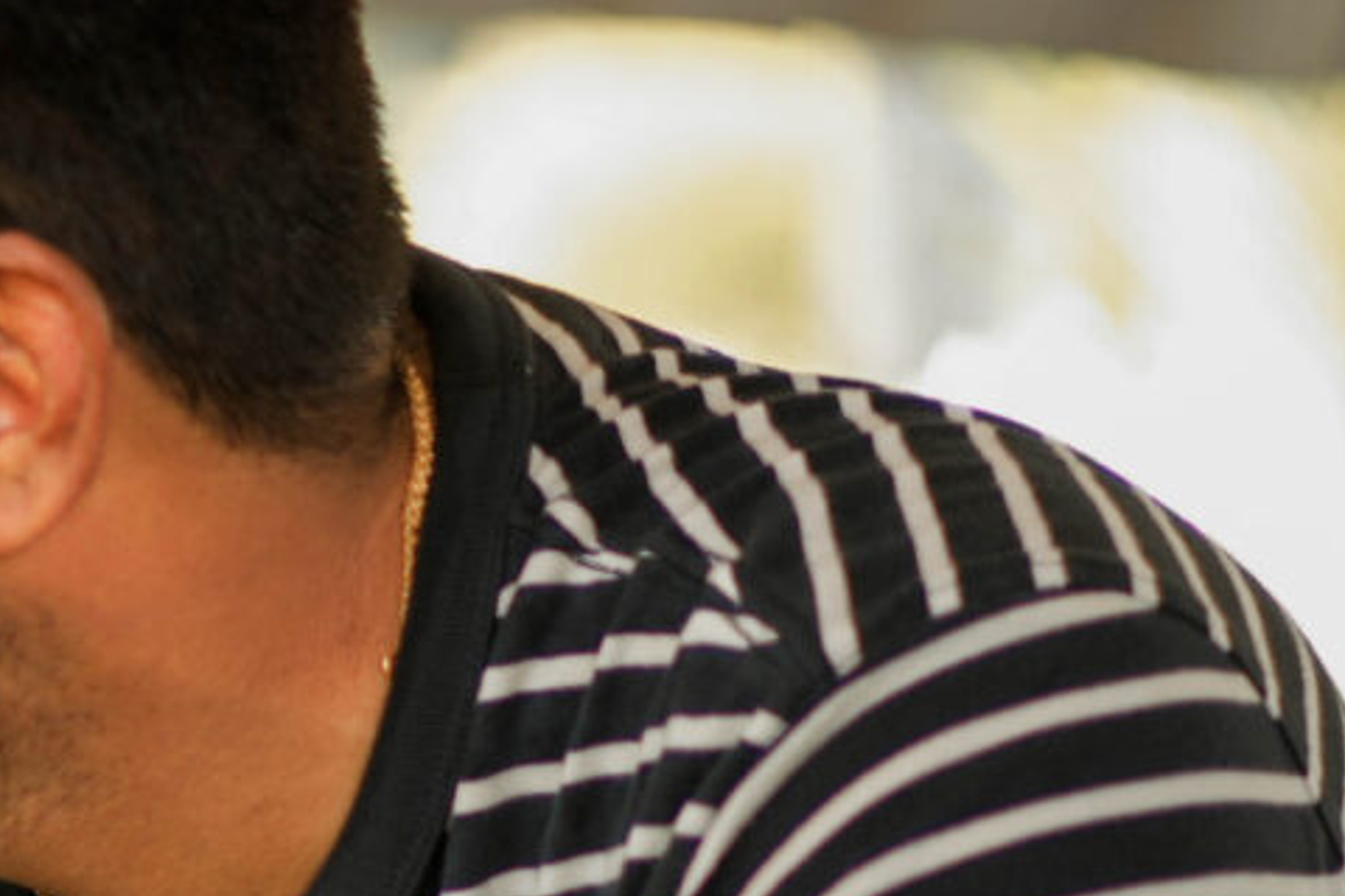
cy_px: 1172
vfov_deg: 3.0
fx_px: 16923
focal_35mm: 453
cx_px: -1709
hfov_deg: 4.5
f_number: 1.8
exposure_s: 1/160
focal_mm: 85
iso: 160
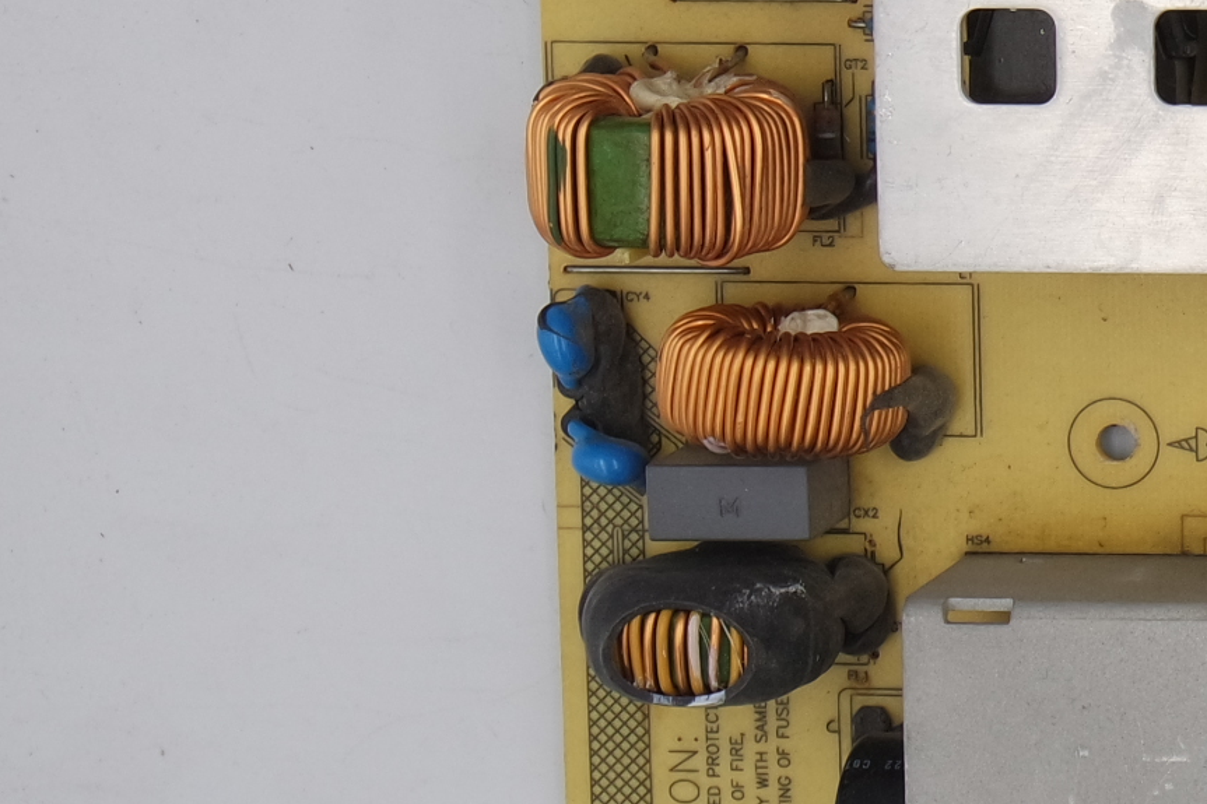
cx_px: 2032
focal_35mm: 138
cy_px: 241
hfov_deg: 13.6
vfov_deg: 9.9
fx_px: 4626
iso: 160
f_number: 5.6
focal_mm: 15
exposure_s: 1/100
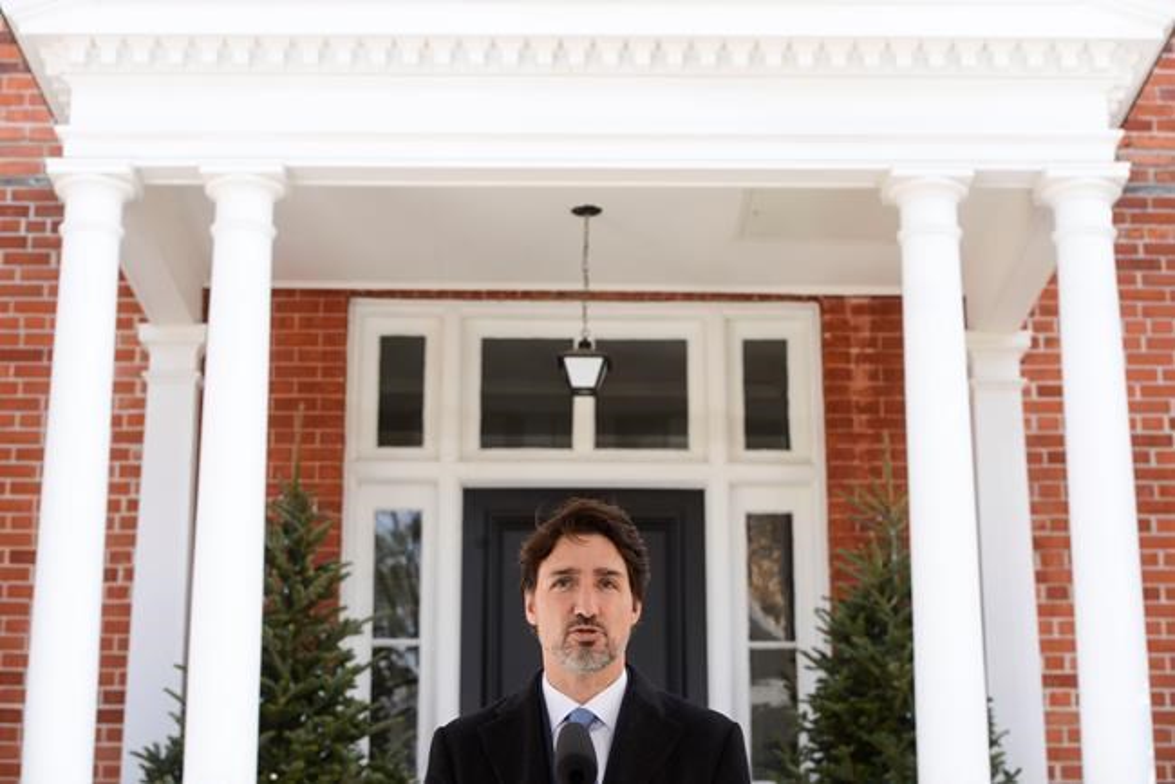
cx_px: 588
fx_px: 2286
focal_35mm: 70
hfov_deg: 28.8
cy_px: 392
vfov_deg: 19.5
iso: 400
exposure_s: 1/250
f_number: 5.6
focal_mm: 70
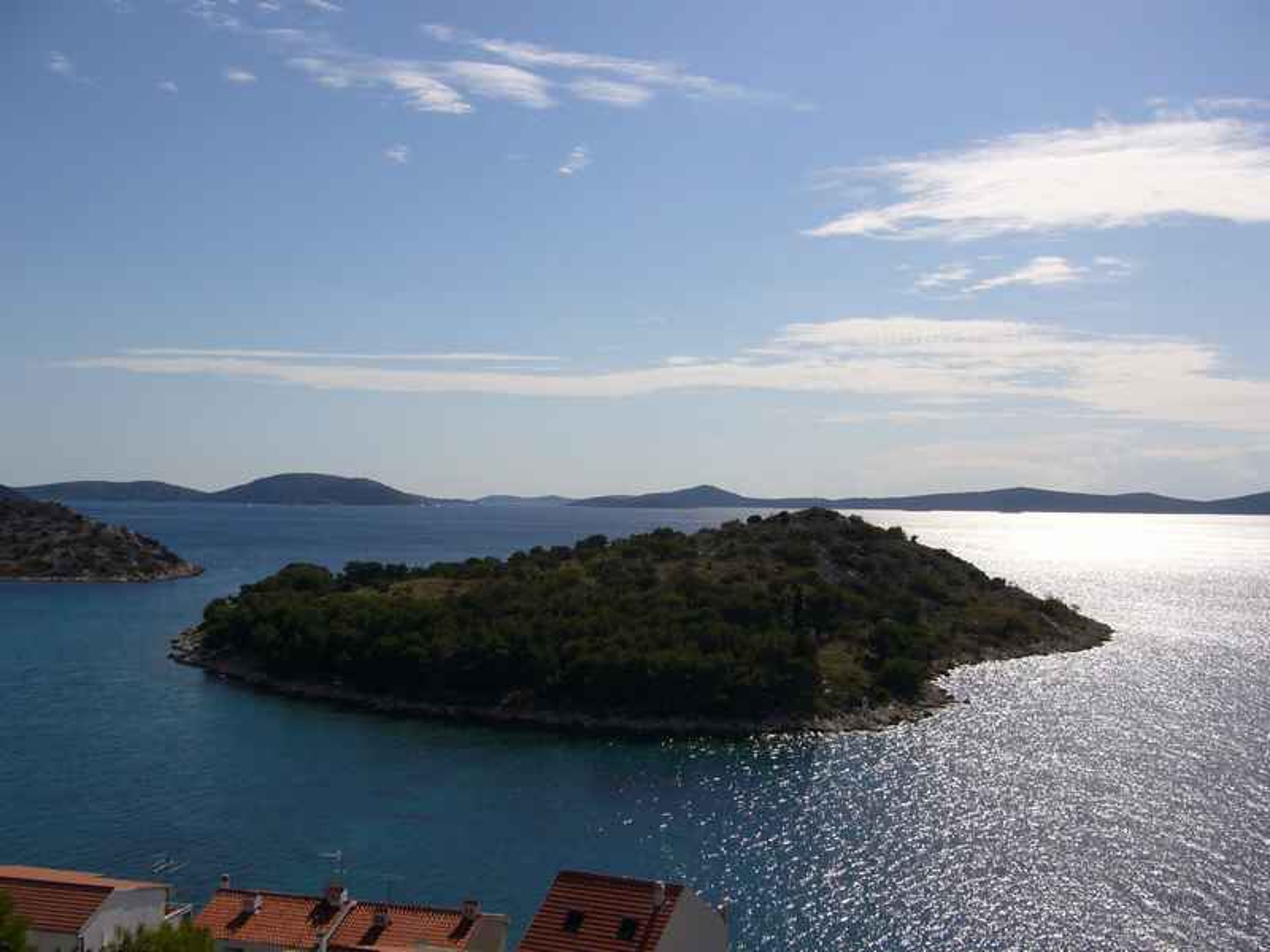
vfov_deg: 40.7
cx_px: 635
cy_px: 476
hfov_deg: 52.6
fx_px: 1284
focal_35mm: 35
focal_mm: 5.8
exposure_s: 1/1300
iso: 80
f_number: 5.6
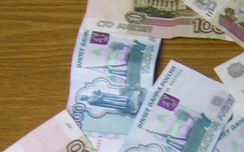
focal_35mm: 108
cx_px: 218
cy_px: 138
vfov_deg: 12.0
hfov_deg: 19.0
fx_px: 718
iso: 100
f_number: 2.9
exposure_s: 1/8.2
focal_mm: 6.1
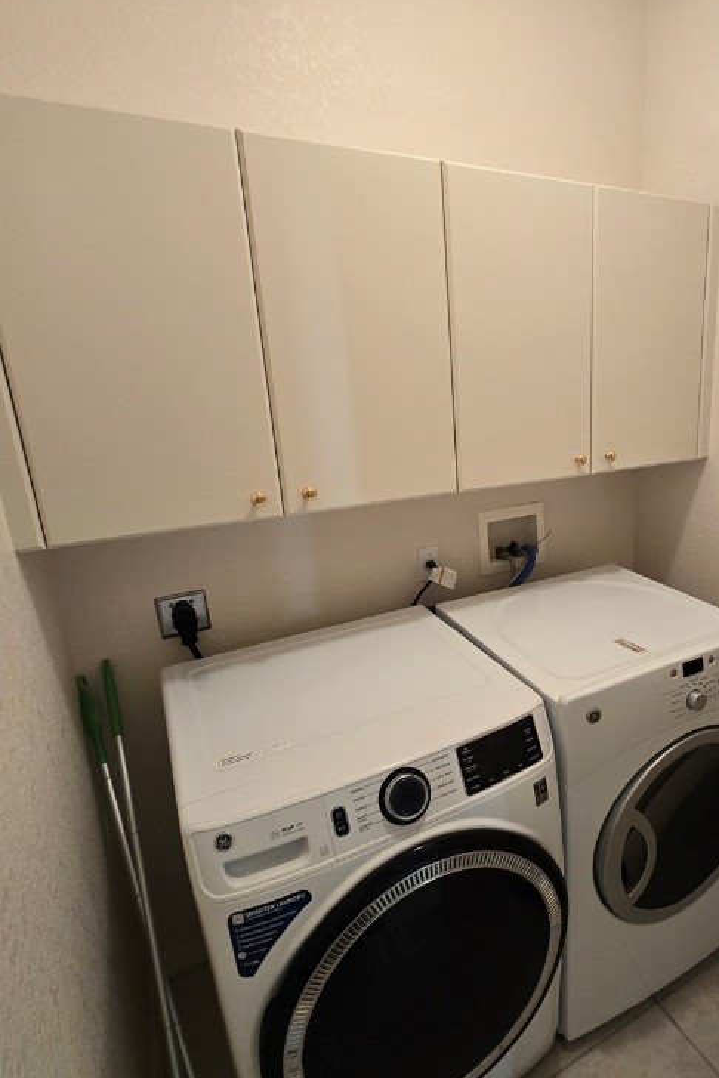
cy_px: 537
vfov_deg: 86.9
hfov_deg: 61.7
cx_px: 521
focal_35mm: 19
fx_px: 569
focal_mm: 2.2
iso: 250
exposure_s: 1/60
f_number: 2.2
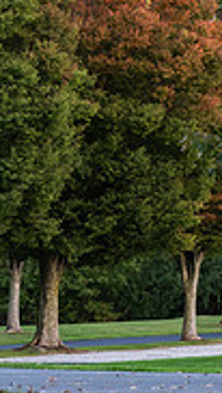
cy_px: 81
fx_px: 3646
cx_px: 369
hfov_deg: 3.5
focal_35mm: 350
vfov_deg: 6.2
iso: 800
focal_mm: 105
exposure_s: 1/250
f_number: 4.5
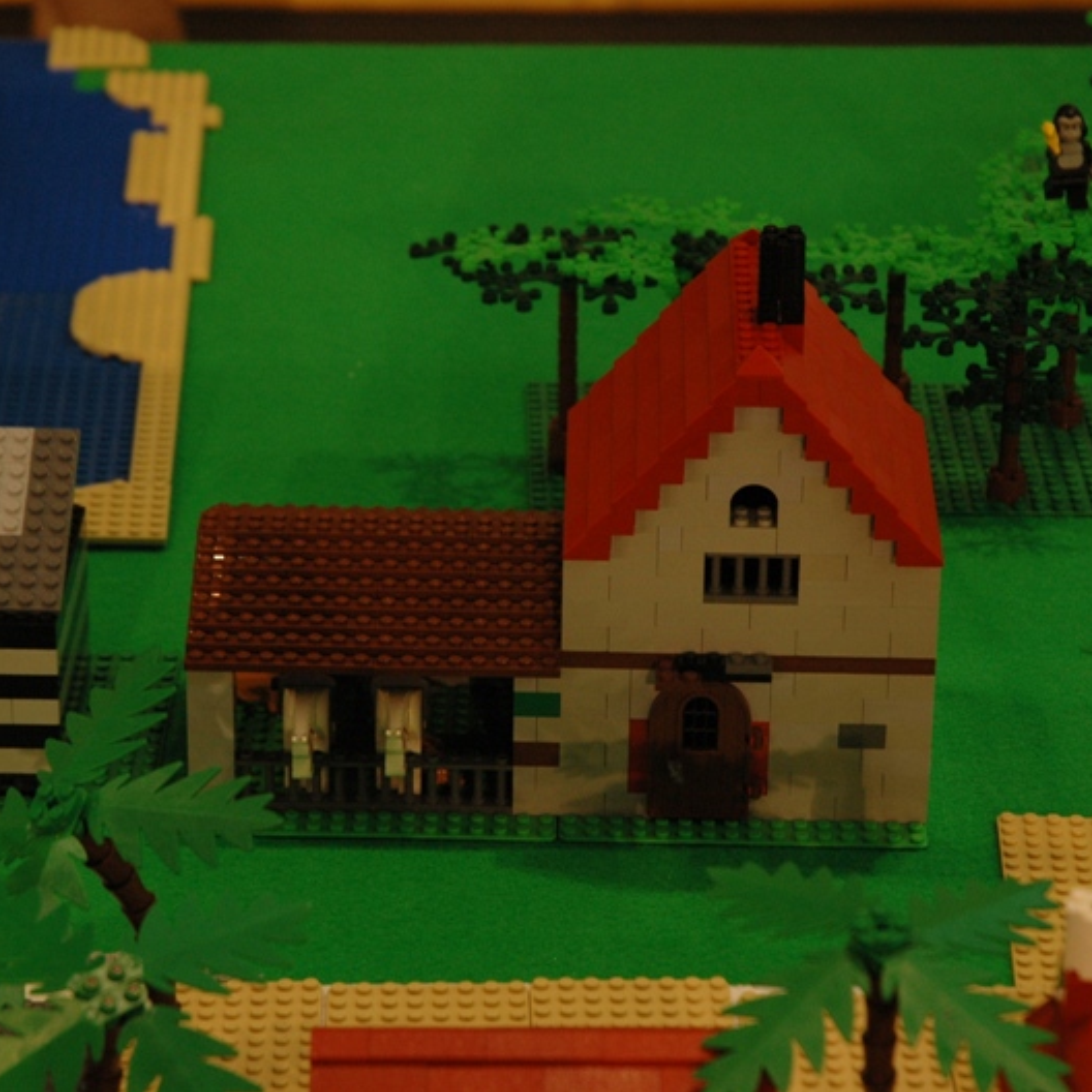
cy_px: 544
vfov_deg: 12.9
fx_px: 4818
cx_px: 656
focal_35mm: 135
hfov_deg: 12.9
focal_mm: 70
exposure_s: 1/60
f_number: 5.6
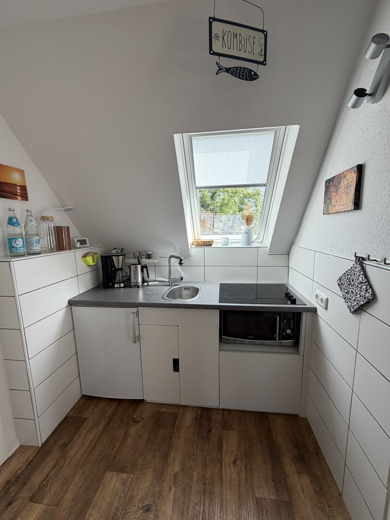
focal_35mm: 14
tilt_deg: -8.1
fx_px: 210
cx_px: 195
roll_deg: +1.1
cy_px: 260
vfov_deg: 102.1
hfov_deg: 85.7
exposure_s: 1/121
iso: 100
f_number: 2.2
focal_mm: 2.22
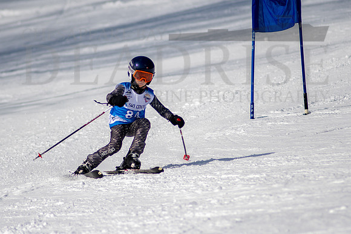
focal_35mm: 700
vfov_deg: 2.0
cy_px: 109
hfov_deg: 2.9
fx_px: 6822
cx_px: 157
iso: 100
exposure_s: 1/8000
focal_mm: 300
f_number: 2.8
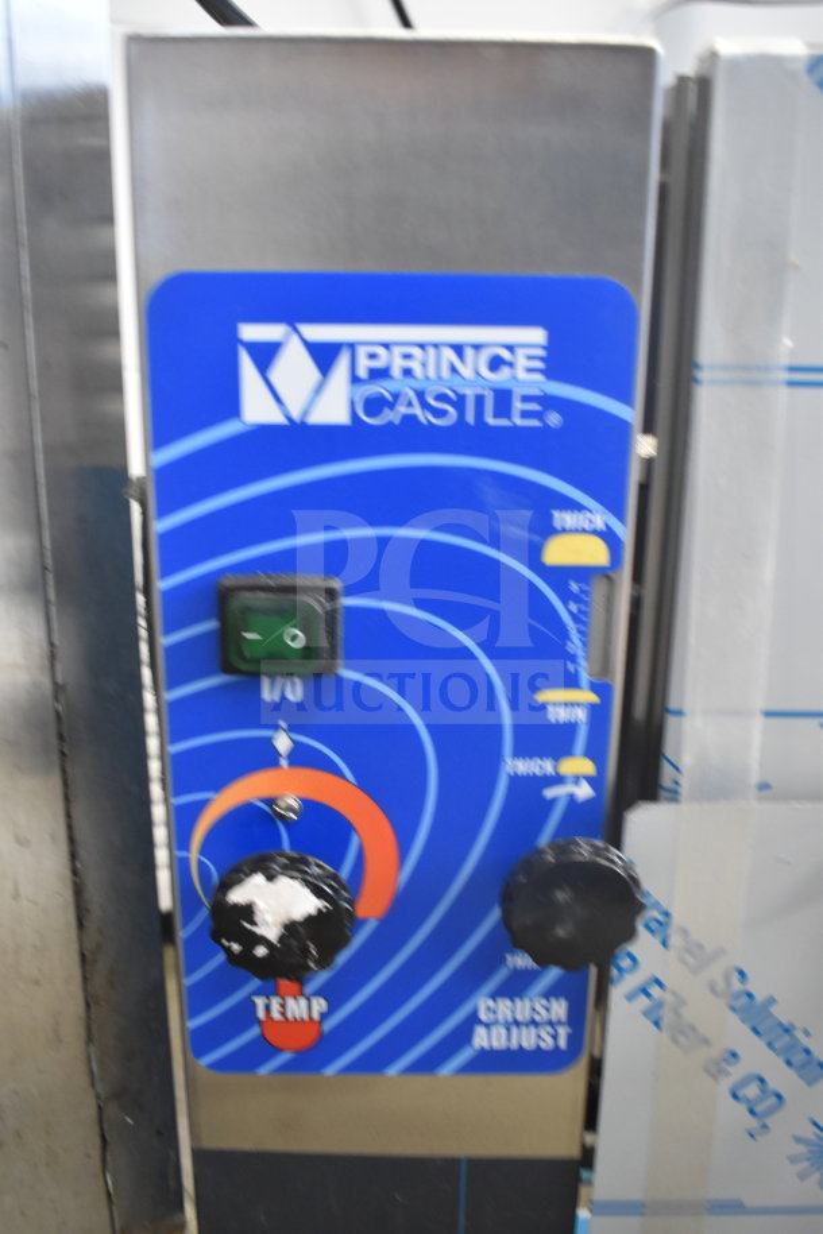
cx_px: 412
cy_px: 617
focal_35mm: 33
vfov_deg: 57.2
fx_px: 1132
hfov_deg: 40.0
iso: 1400
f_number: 3.8
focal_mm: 22
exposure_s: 1/30
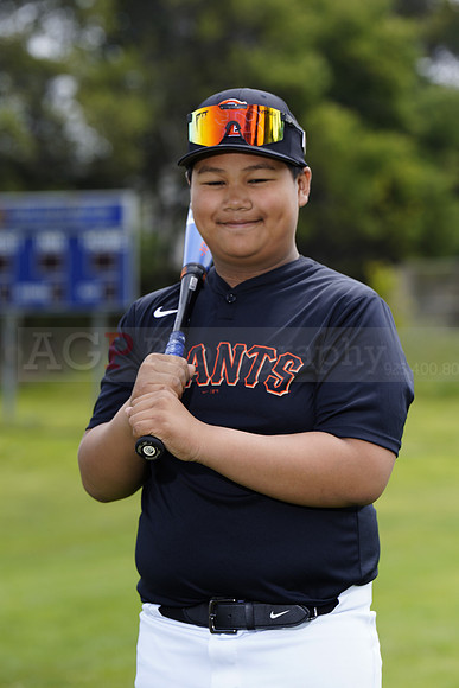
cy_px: 344
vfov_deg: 11.7
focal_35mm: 176
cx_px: 230
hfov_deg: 7.8
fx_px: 3364
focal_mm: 176
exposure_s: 1/250
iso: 100
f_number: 6.3
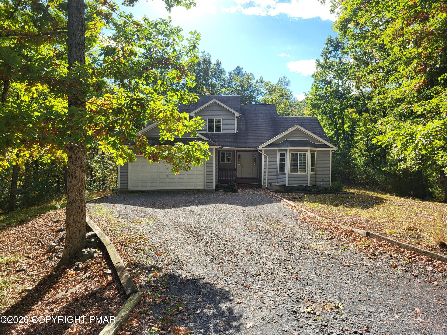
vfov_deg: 53.1
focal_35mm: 26
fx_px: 336
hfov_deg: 67.3
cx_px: 224
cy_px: 168
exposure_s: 1/1402
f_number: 1.8
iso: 40
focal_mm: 5.4
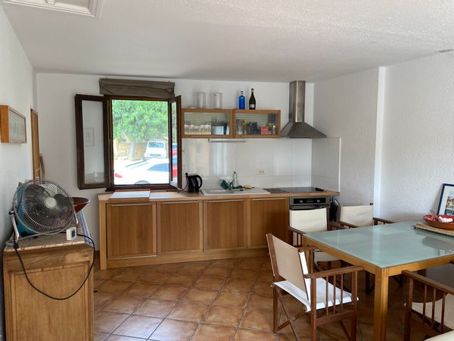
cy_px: 170
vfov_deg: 53.1
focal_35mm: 26
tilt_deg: -4.9
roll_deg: +0.0
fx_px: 341
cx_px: 227
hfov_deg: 67.3
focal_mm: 4.25
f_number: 1.8
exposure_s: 1/115
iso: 125
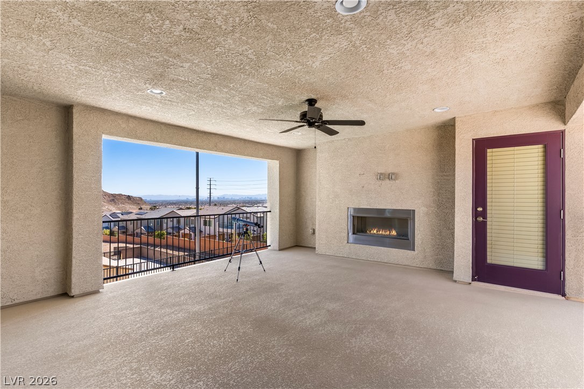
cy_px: 194
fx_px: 276
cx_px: 292
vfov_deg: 70.4
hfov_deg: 93.3
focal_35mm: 17
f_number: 8
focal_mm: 17
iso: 400
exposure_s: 1/8000
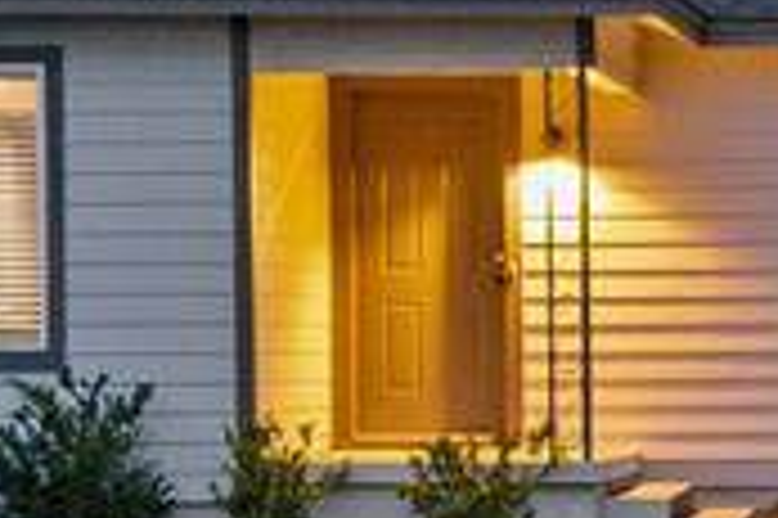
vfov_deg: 7.2
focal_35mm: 184
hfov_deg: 10.8
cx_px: 1115
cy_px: -405
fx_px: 3973
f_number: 4
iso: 16000
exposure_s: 1/40
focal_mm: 31
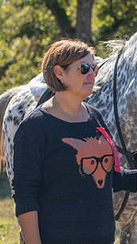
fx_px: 1031
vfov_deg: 13.5
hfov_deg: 7.4
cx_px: 256
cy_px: 100
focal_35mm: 159
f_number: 4
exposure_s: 1/320
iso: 140
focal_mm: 70
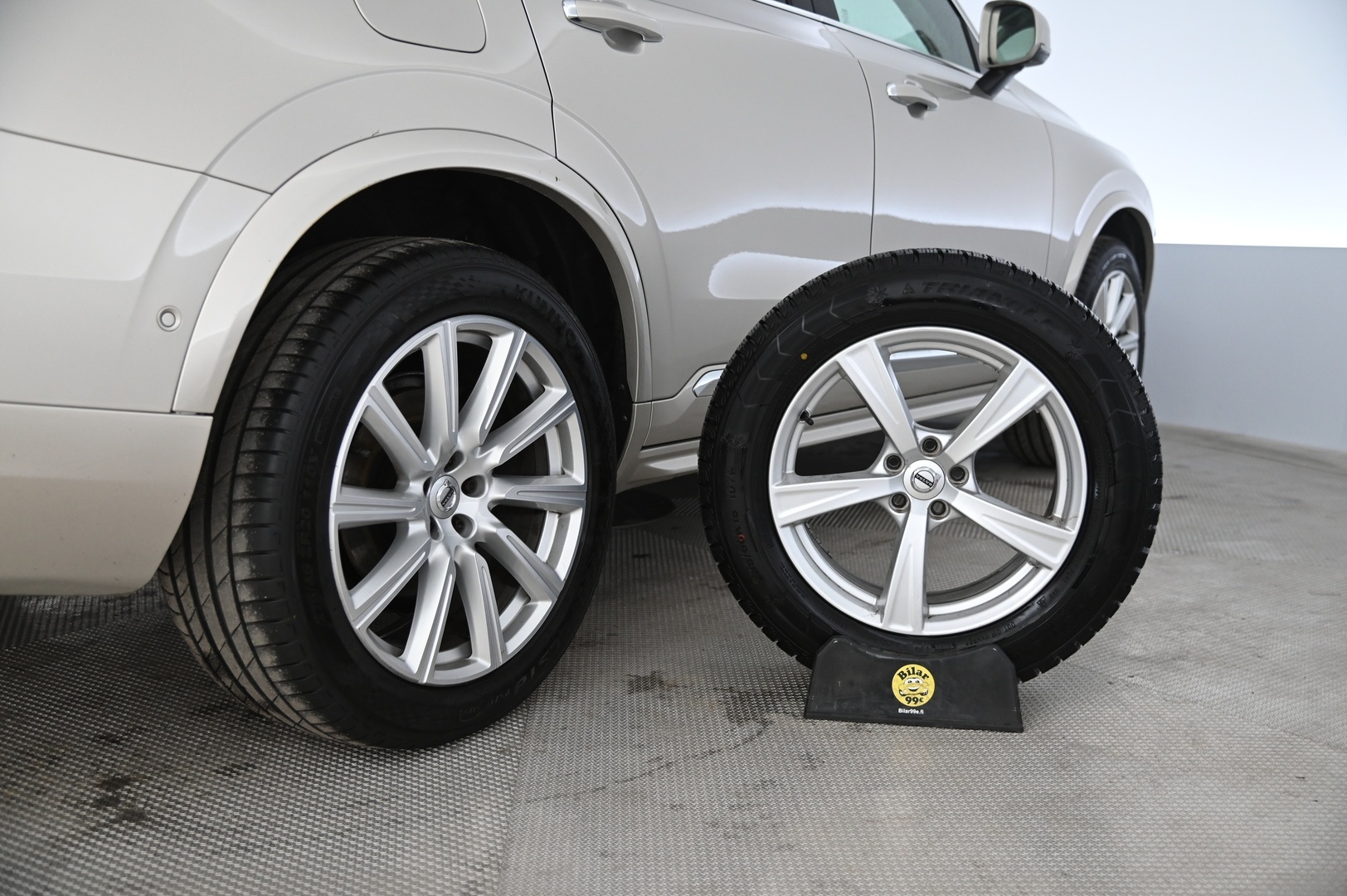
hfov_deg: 50.7
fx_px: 1421
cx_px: 674
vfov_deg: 35.0
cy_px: 448
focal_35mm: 38
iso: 2000
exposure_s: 1/80
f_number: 4
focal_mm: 38
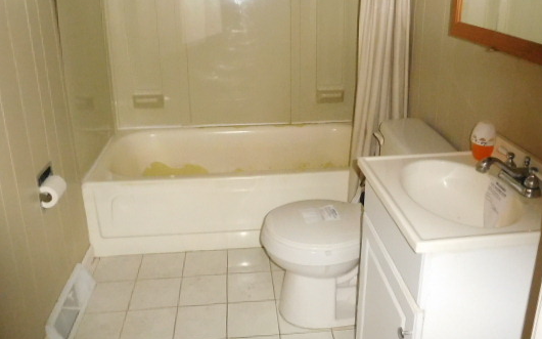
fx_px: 473
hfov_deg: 59.6
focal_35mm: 32
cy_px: 120
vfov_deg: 39.1
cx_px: 293
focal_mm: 4.5
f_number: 6.8
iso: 1400
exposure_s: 1/30
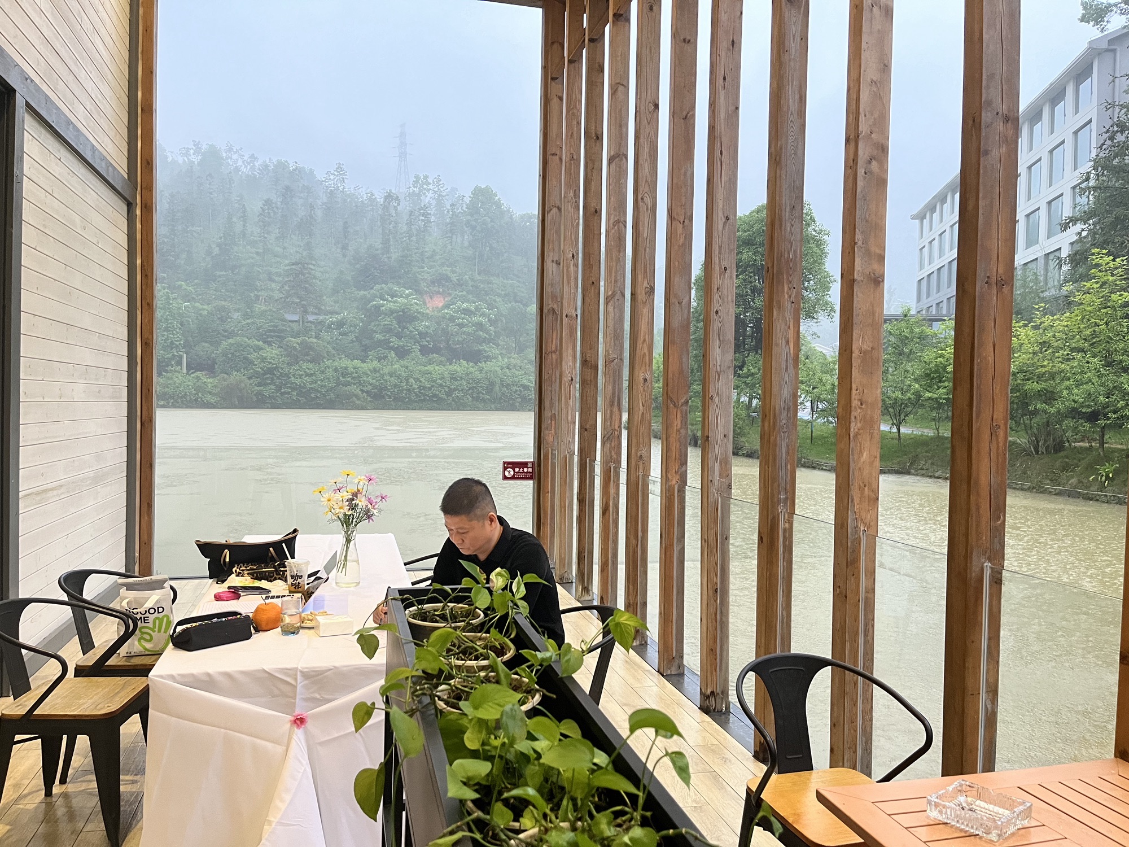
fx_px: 848
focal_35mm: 26
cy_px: 424
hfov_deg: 67.3
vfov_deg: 53.1
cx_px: 564
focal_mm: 5.1
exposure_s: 1/50
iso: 250
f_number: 1.6
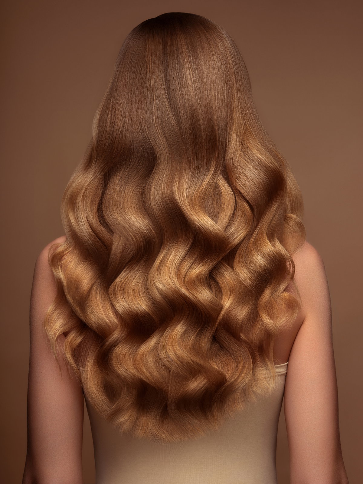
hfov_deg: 17.0
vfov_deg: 22.5
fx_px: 1216
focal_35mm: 87
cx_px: 182
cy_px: 242
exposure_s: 1/125
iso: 100
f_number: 18
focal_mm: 110
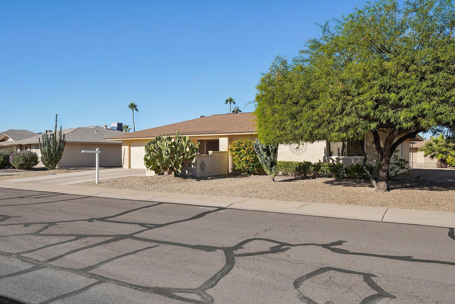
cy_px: 151
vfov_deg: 46.4
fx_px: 354
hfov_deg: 65.5
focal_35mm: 28
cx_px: 225
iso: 400
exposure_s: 1/1000
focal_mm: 24
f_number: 8
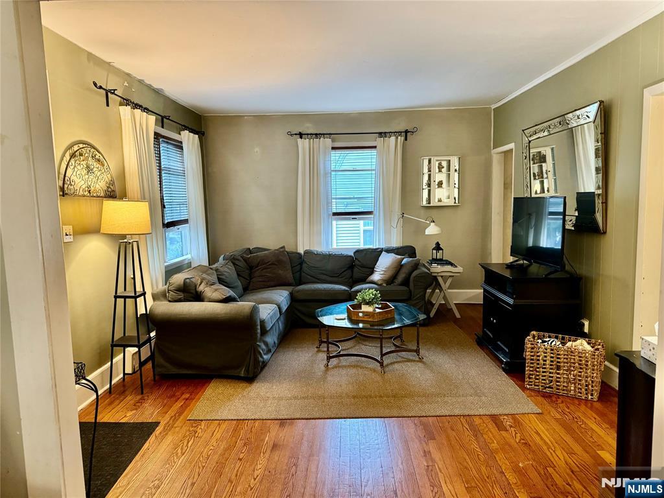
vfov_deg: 56.8
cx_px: 332
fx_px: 460
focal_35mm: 24
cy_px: 249
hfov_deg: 71.6
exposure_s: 1/60
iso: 500
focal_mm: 6.76
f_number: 1.78
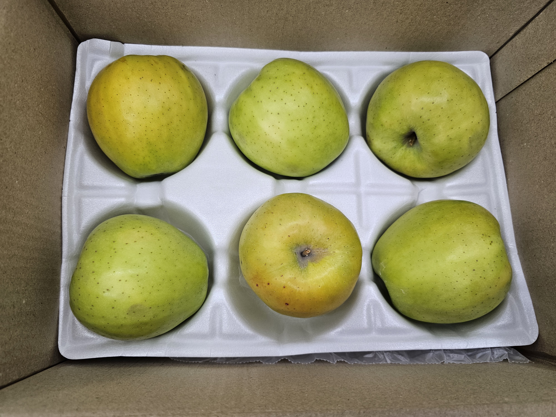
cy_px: 208
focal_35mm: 23
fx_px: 369
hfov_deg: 73.9
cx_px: 278
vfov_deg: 58.9
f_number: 1.7
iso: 125
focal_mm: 6.3
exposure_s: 1/120
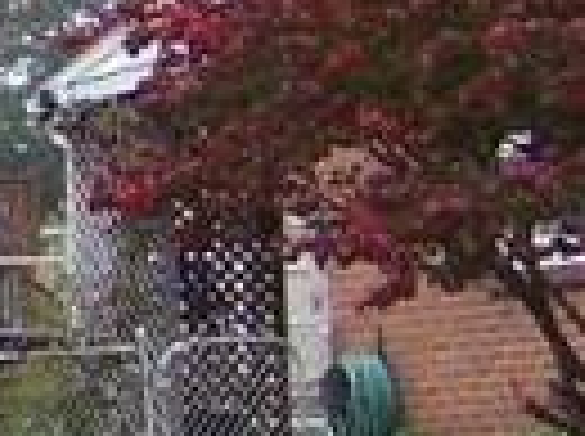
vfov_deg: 4.9
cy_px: 18
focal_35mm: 300
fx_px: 5061
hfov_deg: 6.0
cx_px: -1341
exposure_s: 1/250
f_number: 2.8
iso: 80
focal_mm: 6.3
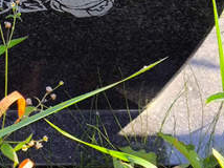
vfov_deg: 7.7
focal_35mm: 187
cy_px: -116
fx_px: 1209
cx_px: -47
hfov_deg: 10.4
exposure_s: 1/211
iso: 50
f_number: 1.7
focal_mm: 4.71
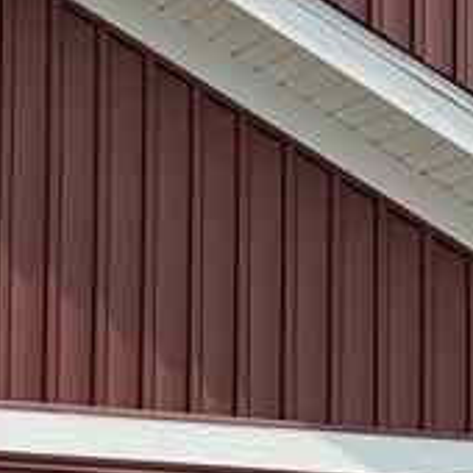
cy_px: 687
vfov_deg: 9.8
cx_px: -882
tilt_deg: +3.9
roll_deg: -2.1
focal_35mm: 173
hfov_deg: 8.6
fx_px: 2674
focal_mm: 5.7
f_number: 1.5
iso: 50
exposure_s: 1/6211
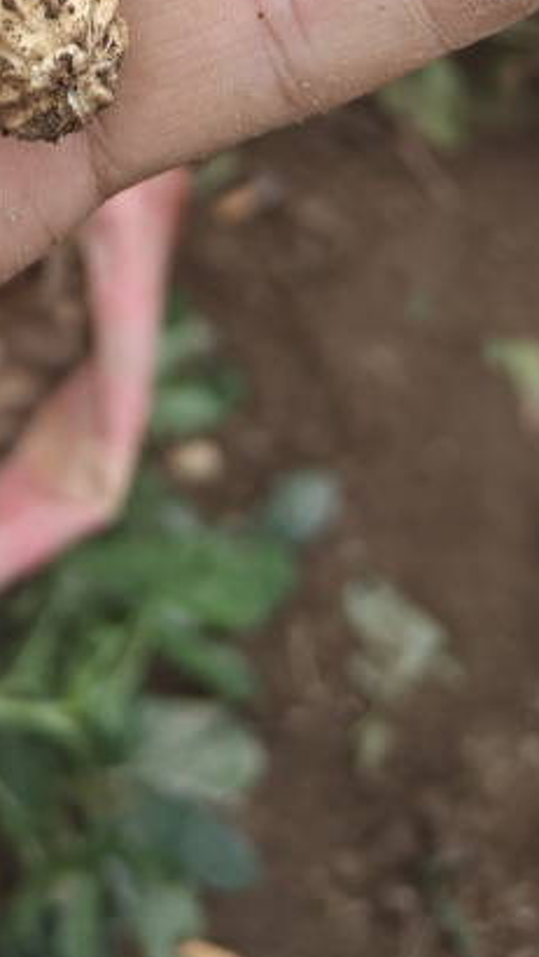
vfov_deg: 26.4
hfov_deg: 16.8
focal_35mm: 68
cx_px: -156
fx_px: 1726
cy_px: -284
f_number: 1.8
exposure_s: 1/516
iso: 50
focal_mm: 5.59
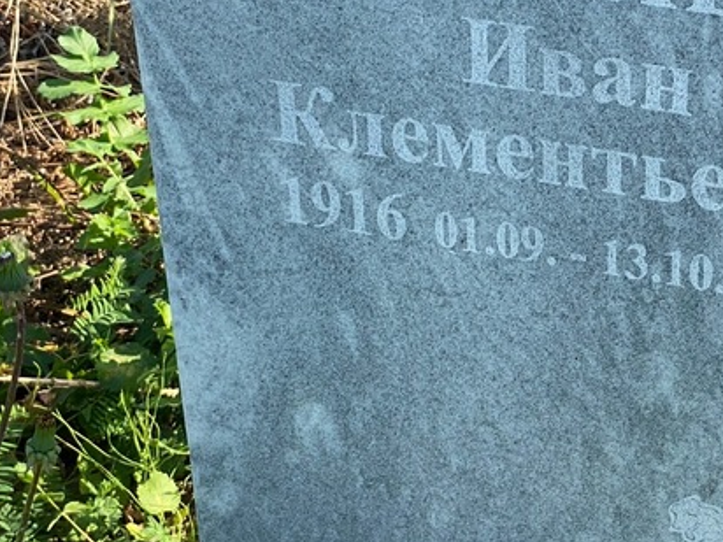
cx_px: 658
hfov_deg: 19.1
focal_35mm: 101
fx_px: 2110
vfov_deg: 14.6
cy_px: 158
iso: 20
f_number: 2
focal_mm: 6
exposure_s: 1/489
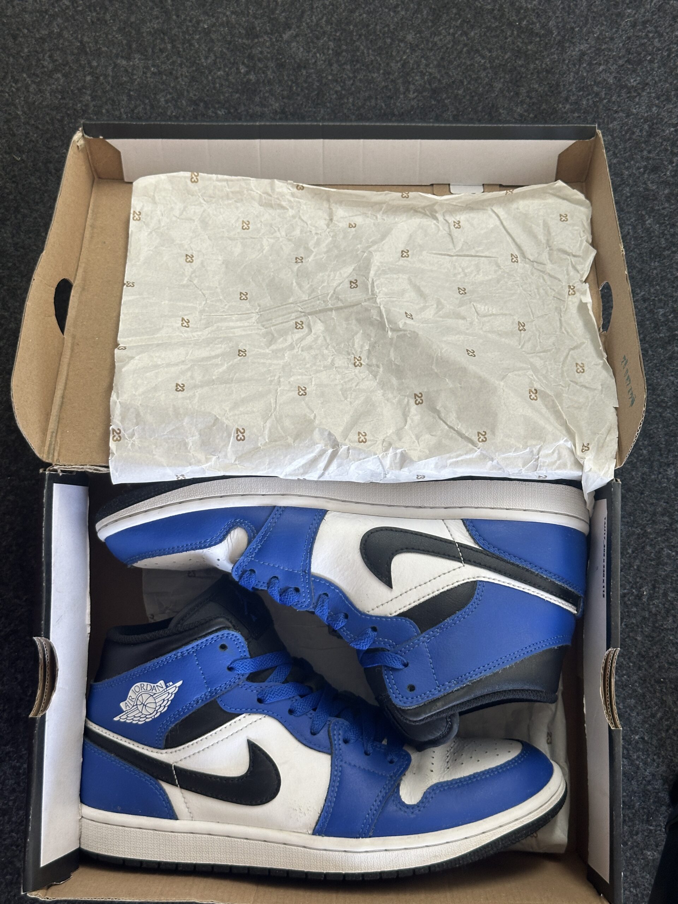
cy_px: 452
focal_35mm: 48
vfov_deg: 39.7
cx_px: 339
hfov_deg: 30.3
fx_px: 1254
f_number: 1.78
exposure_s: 1/50
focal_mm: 6.86
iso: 80
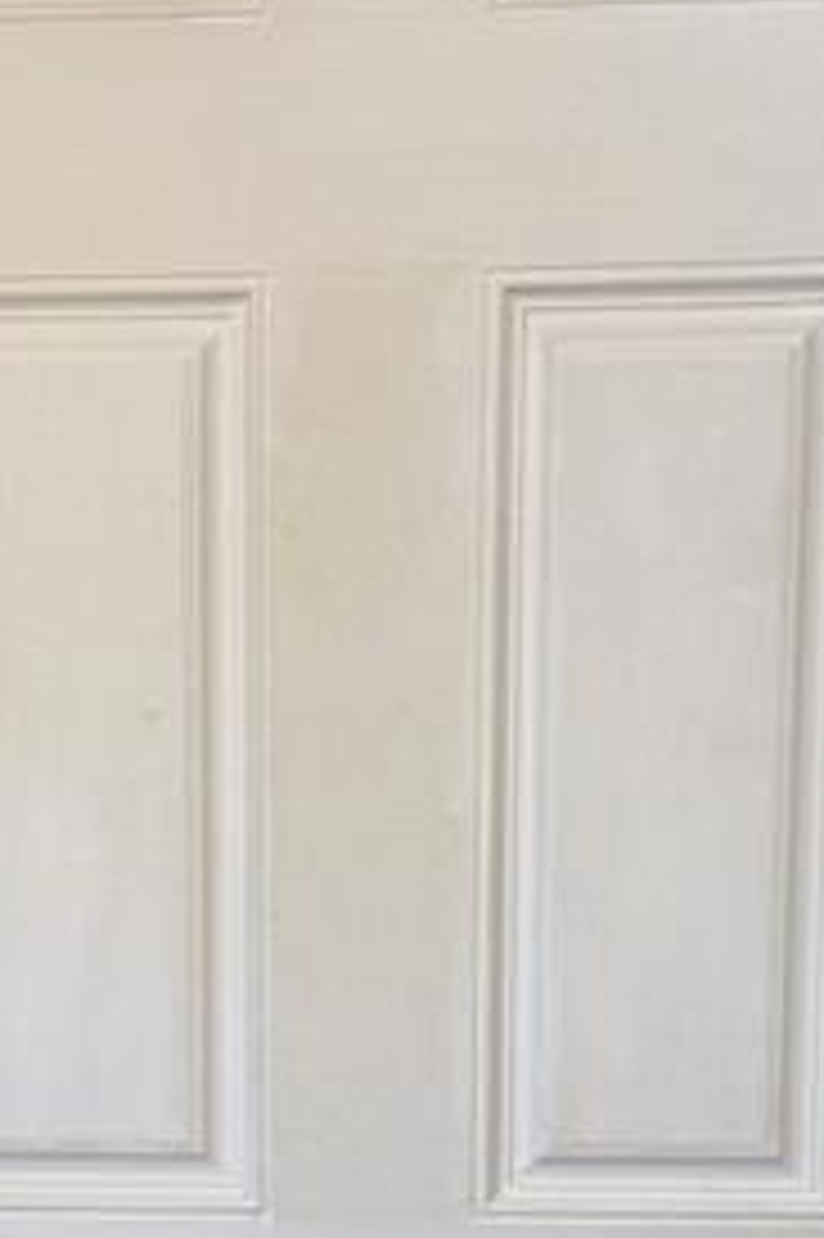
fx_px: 3747
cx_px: 108
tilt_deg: -11.1
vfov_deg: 18.2
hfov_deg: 12.5
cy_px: 1265
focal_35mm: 109
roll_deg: +0.4
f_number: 1.78
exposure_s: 1/60
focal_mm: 6.76
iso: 125
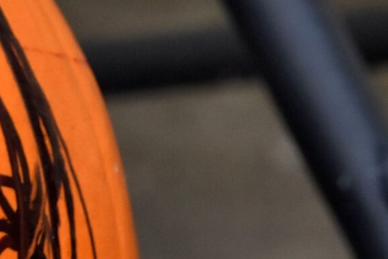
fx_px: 25641
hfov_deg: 0.9
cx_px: -415
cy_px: 303
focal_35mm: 2378
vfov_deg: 0.6
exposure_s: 1/323
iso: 1000
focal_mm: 360
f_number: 9
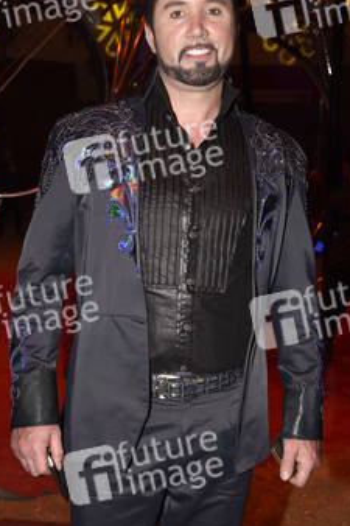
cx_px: 188
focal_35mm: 52
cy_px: 235
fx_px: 759
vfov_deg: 38.2
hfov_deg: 26.0
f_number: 6.3
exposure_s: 1/125
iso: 640
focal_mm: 44
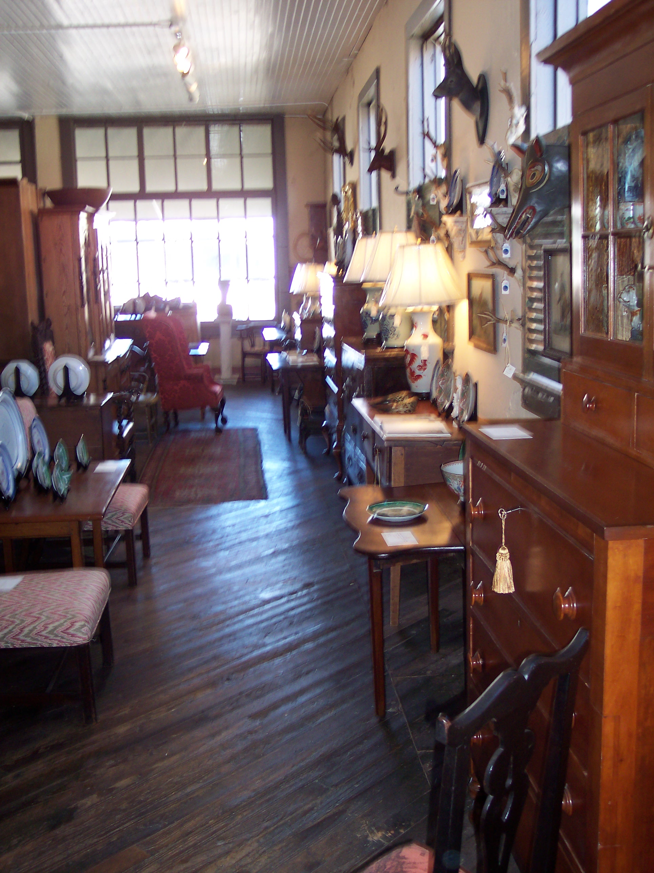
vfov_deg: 49.0
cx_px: 327
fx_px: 958
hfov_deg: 37.7
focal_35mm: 38
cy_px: 436
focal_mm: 8
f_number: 2.8
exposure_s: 1/30
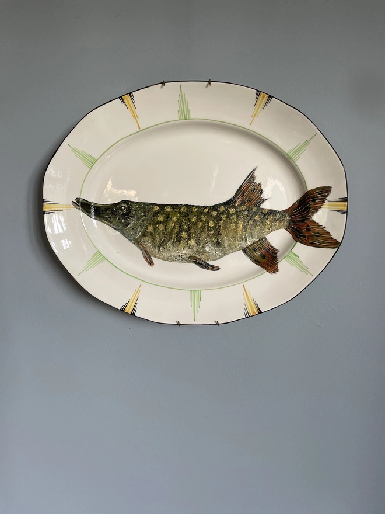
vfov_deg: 67.3
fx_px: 386
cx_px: 192
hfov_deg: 53.1
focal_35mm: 26
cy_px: 257
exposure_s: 1/121
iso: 100
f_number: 1.6
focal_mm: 4.2
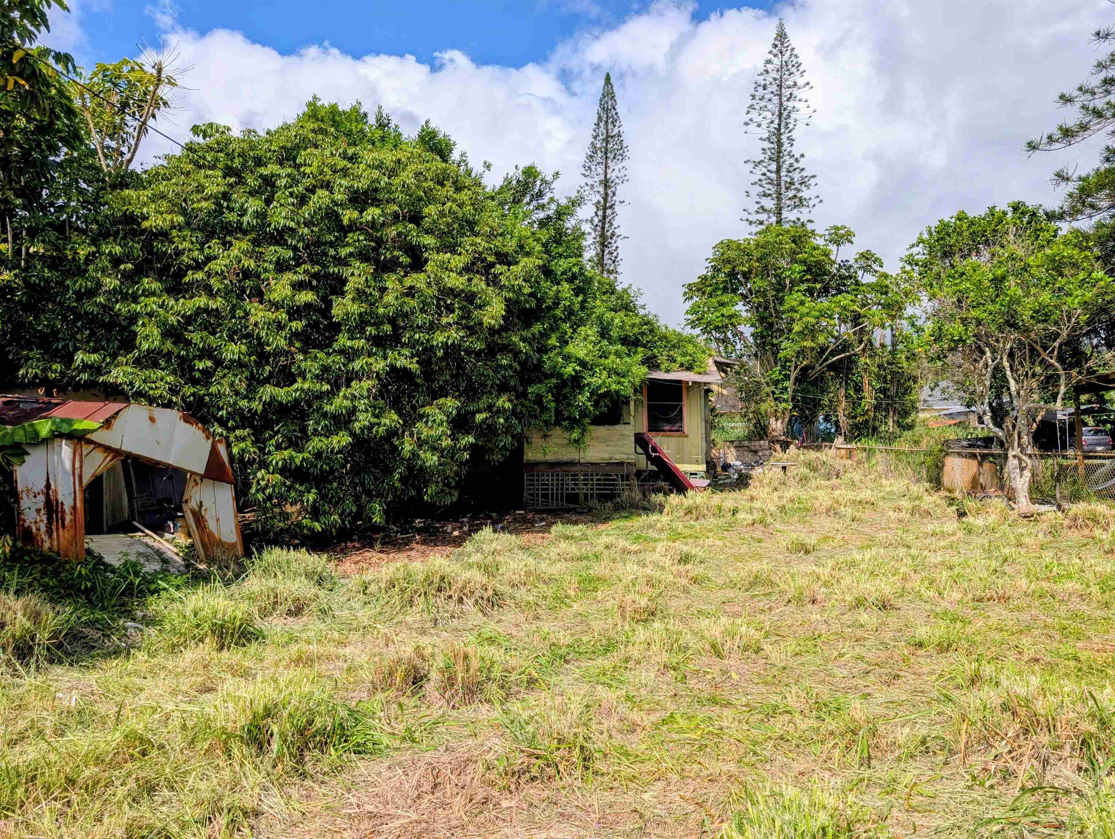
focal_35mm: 24
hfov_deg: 71.5
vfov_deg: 56.9
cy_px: 420
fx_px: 774
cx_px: 558
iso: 23
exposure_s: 1/2146
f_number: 1.68
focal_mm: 6.9
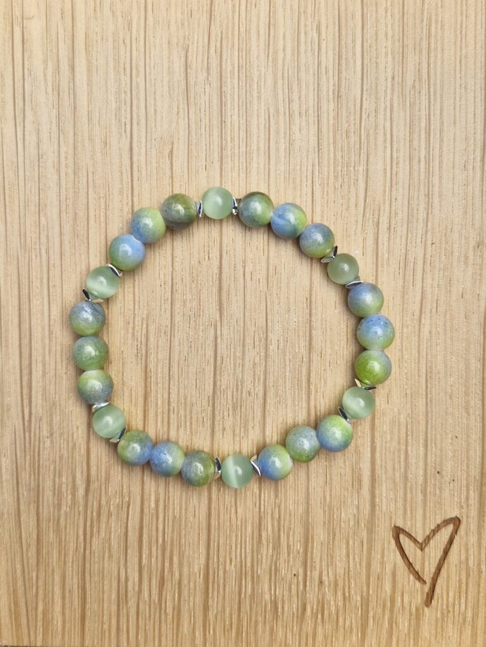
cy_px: 324
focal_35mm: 23
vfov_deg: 73.9
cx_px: 243
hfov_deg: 58.9
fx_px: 431
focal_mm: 5.54
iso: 50
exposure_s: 1/196
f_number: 1.8
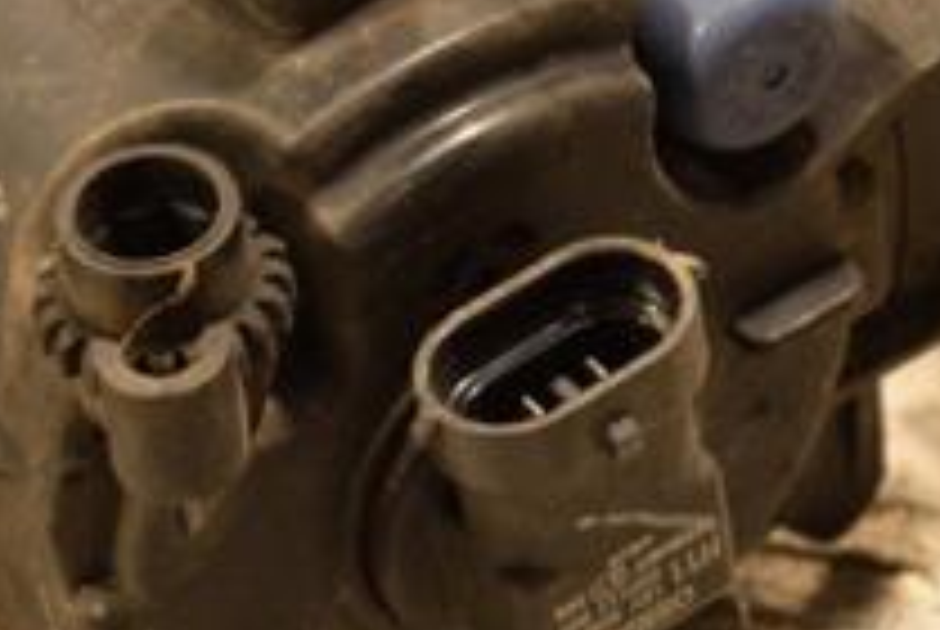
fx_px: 11804
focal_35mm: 451
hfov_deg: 4.6
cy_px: 279
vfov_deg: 3.1
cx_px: 243
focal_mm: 105
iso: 800
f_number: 5.6
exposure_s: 1/125
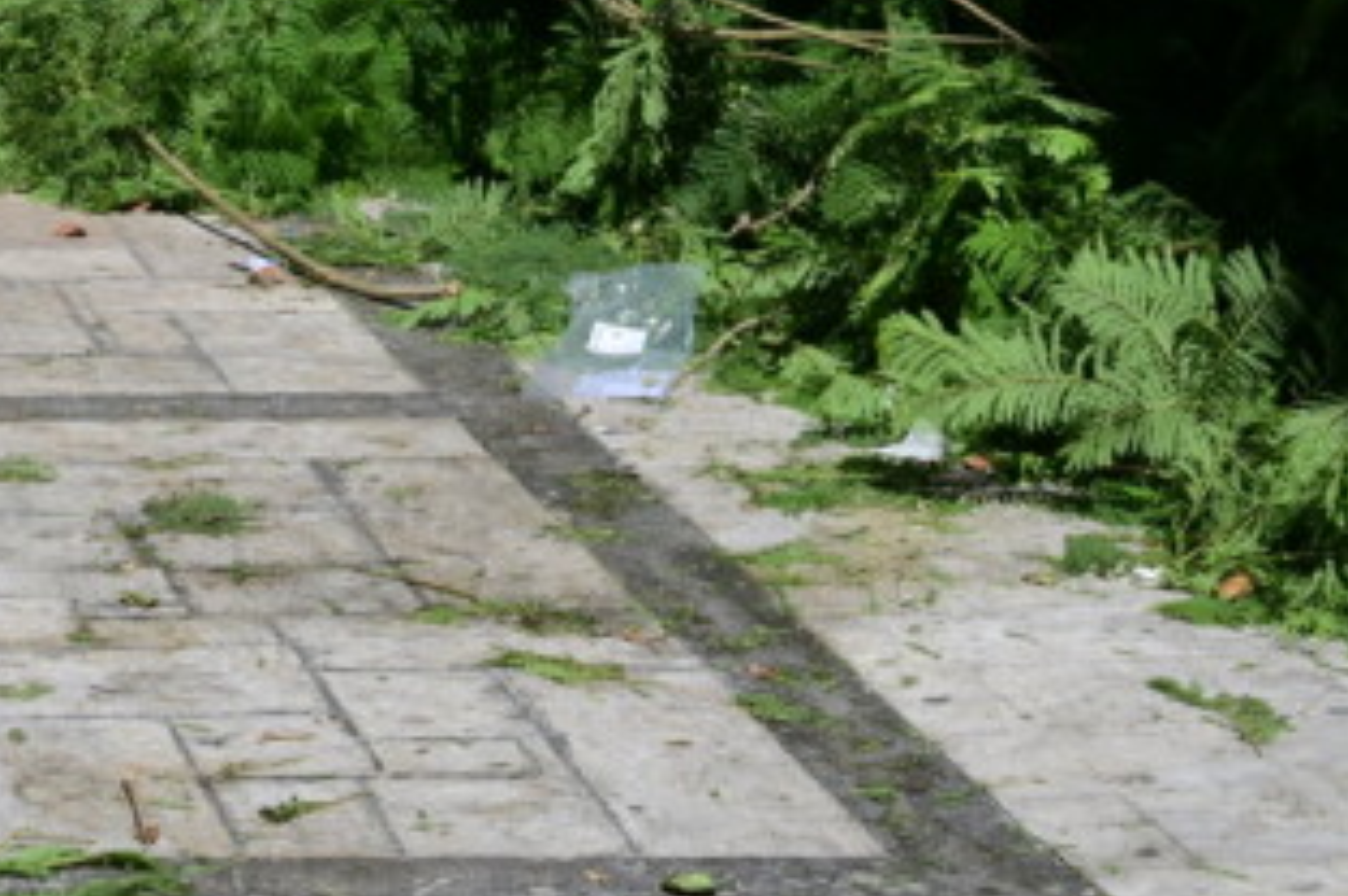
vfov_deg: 9.2
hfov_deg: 14.0
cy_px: -719
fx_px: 5311
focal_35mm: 142
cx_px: -357
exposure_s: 1/1000
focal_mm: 37
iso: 400
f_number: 10
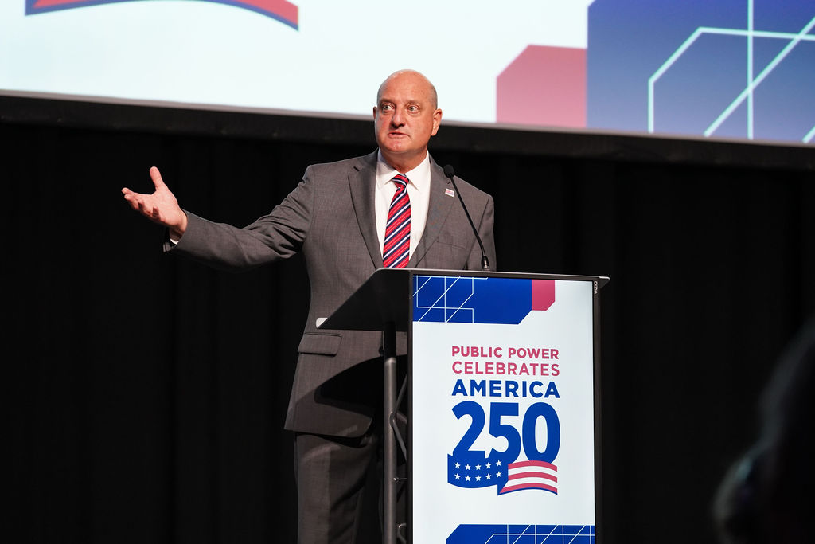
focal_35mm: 144
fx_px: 3260
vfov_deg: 9.5
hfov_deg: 14.2
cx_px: 408
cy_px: 272
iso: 4000
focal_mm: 144
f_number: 4
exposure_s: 1/320
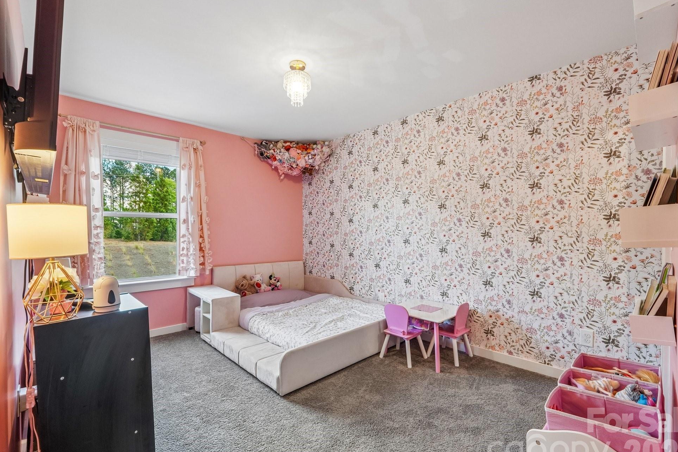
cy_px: 236
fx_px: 301
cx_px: 338
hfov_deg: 96.7
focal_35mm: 16
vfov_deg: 73.7
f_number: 8
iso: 400
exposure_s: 1/8
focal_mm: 10
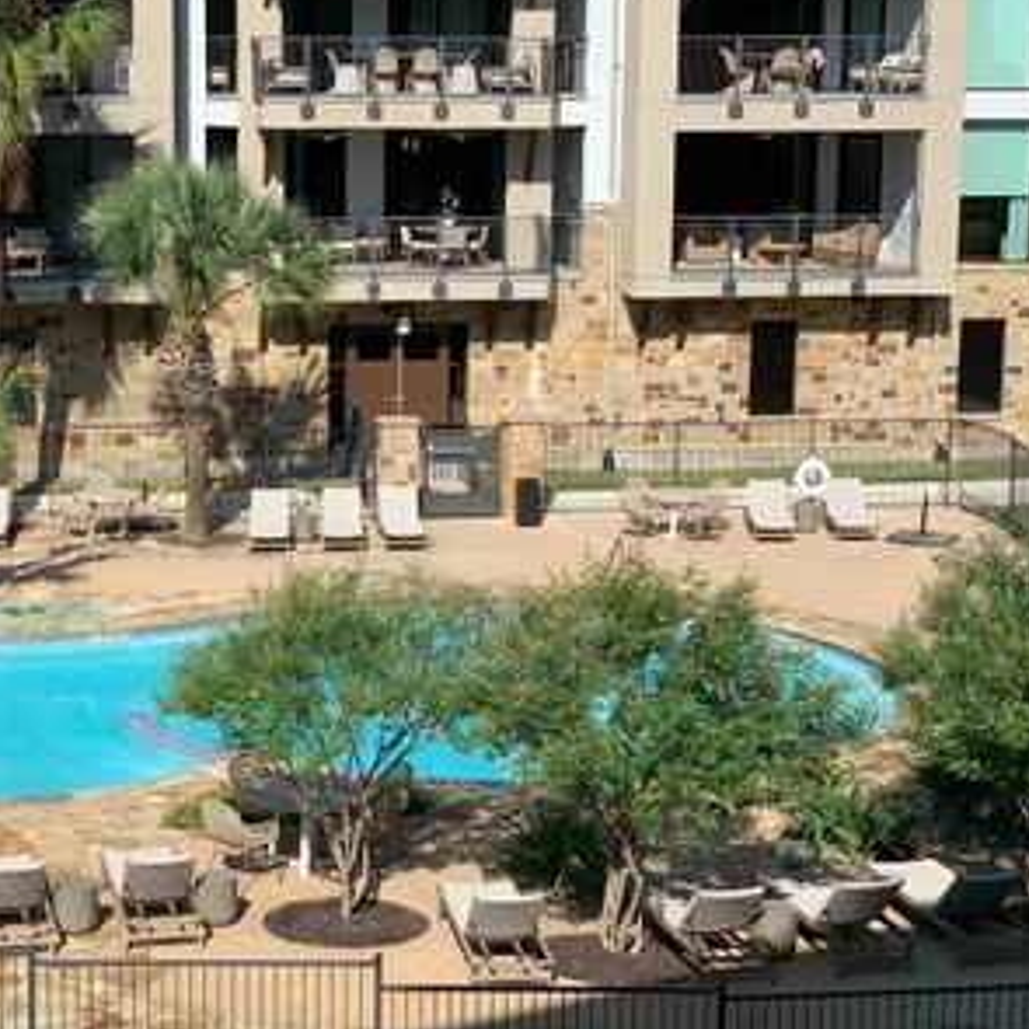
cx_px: 303
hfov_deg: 22.1
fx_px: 2623
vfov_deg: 22.2
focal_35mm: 78
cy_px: 518
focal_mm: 6
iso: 16
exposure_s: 1/1229
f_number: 2.4
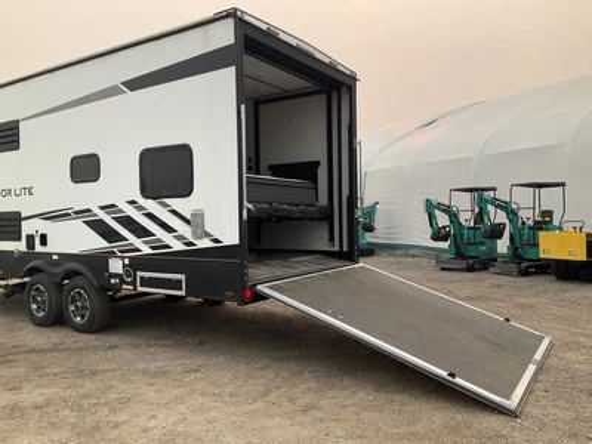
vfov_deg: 48.2
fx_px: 496
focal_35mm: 29
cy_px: 222
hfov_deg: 61.7
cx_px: 296
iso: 25
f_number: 1.8
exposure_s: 1/613
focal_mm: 3
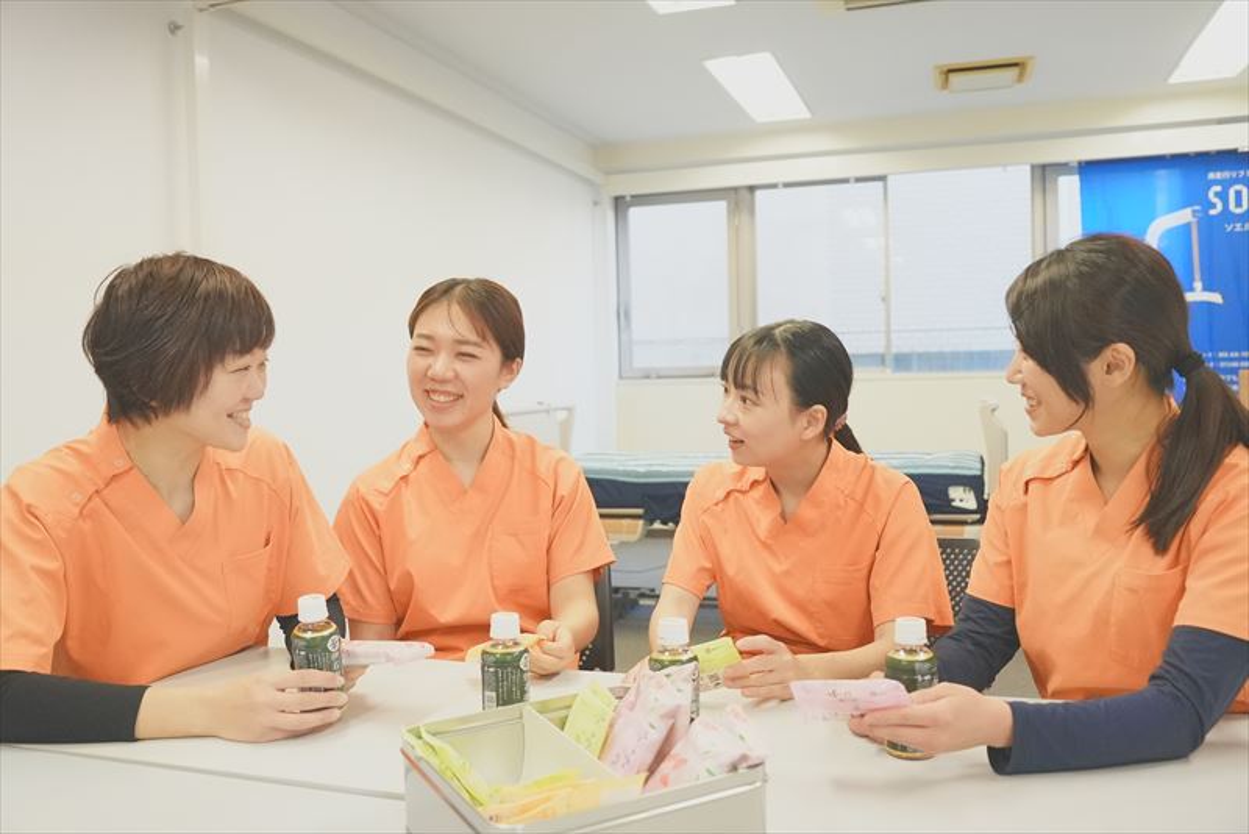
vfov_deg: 45.0
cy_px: 417
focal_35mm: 29
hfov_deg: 63.6
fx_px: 1006
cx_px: 624
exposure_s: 1/80
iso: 12800
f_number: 4.5
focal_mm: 29
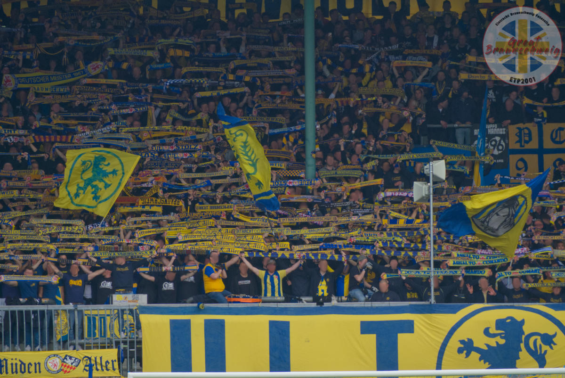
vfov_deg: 2.3
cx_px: 282
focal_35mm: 600
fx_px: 9423
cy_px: 189
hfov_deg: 3.4
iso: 400
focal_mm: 220
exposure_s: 1/320
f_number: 5.6
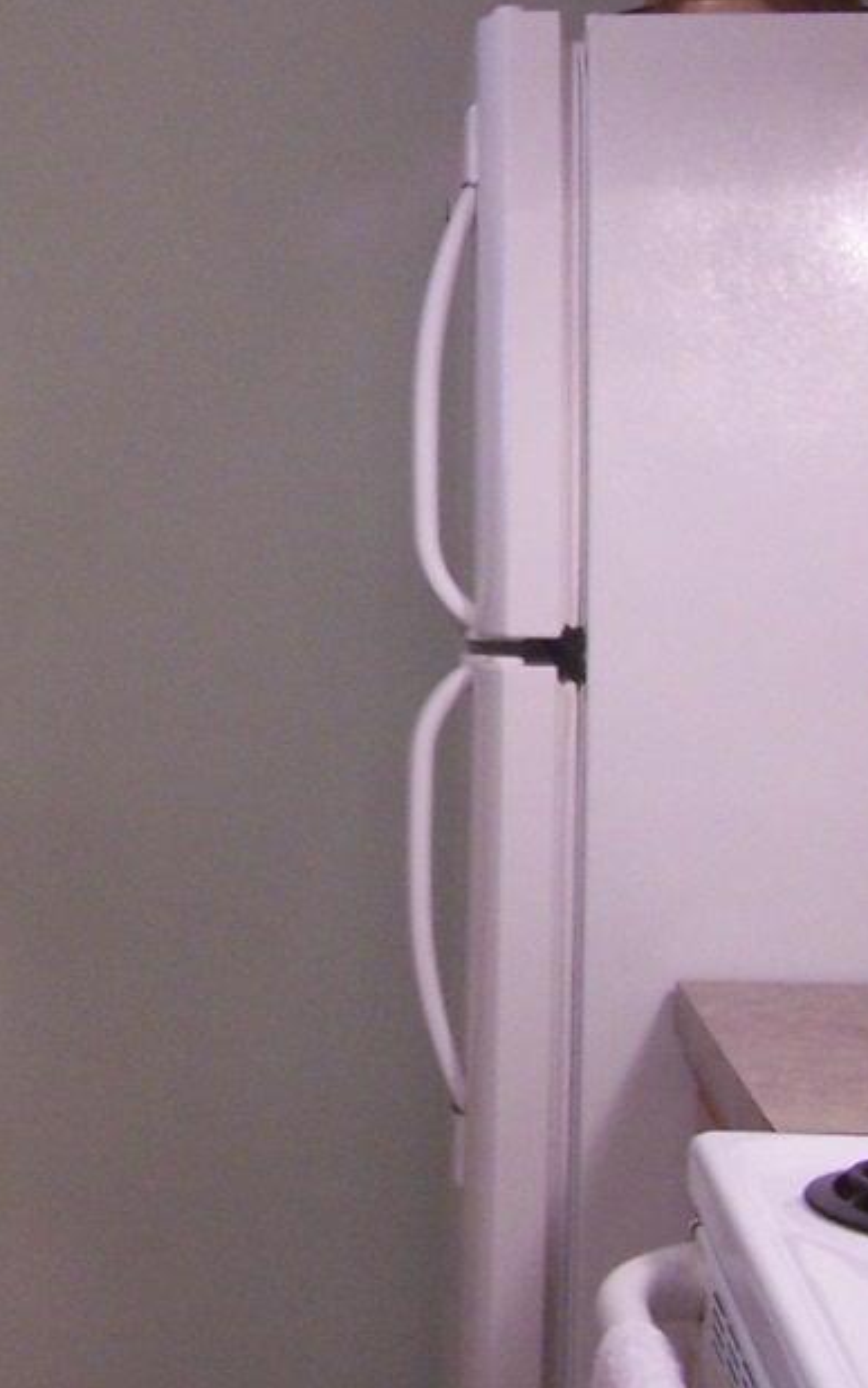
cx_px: -56
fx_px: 3822
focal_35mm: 101
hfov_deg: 12.8
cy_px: 435
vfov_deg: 20.5
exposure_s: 1/8
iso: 140
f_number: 2.8
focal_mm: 6.3
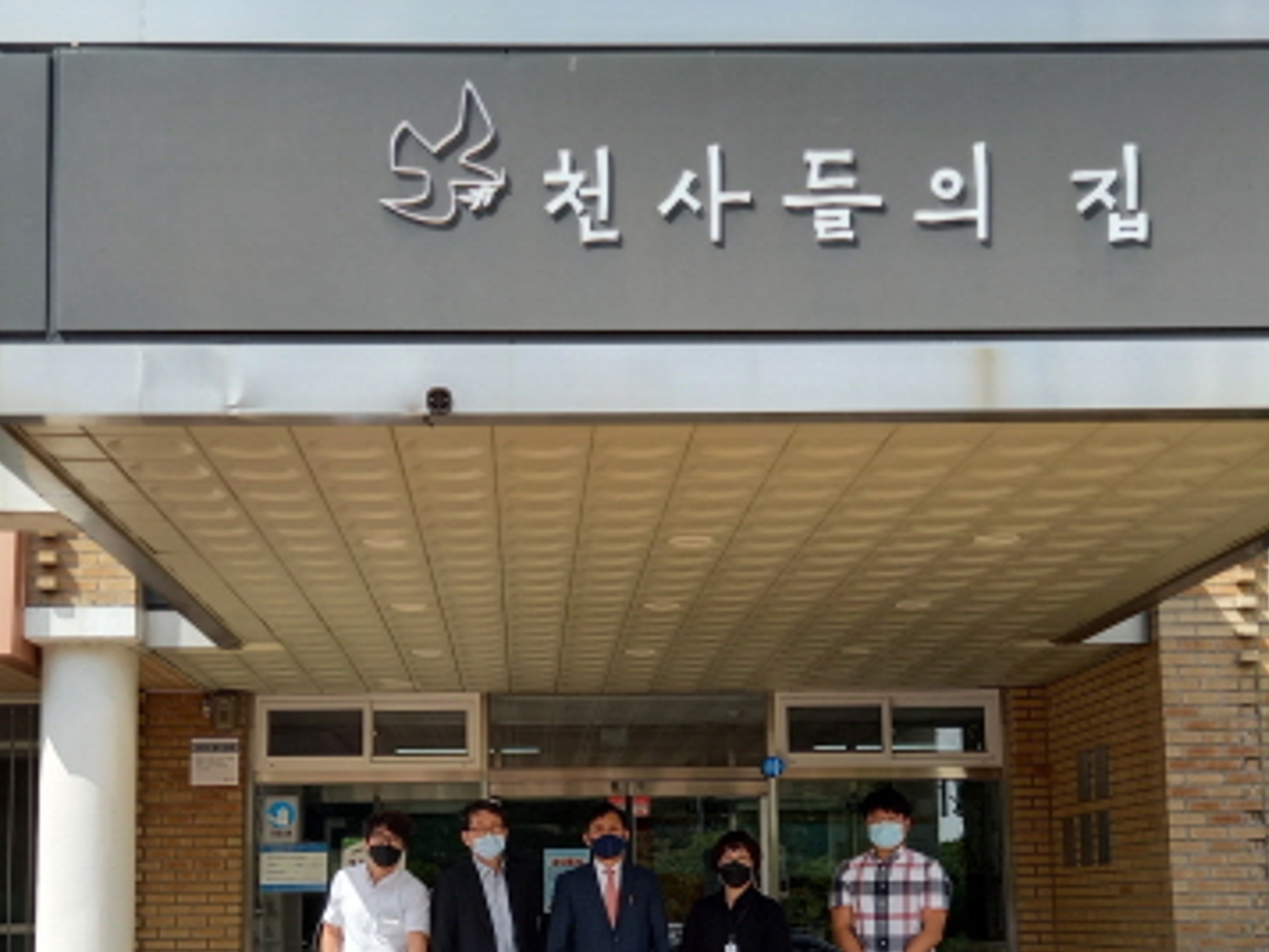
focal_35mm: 49
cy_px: 719
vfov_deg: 29.2
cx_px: 558
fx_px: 1797
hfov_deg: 38.8
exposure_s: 1/346
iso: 25
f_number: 2
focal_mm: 4.6
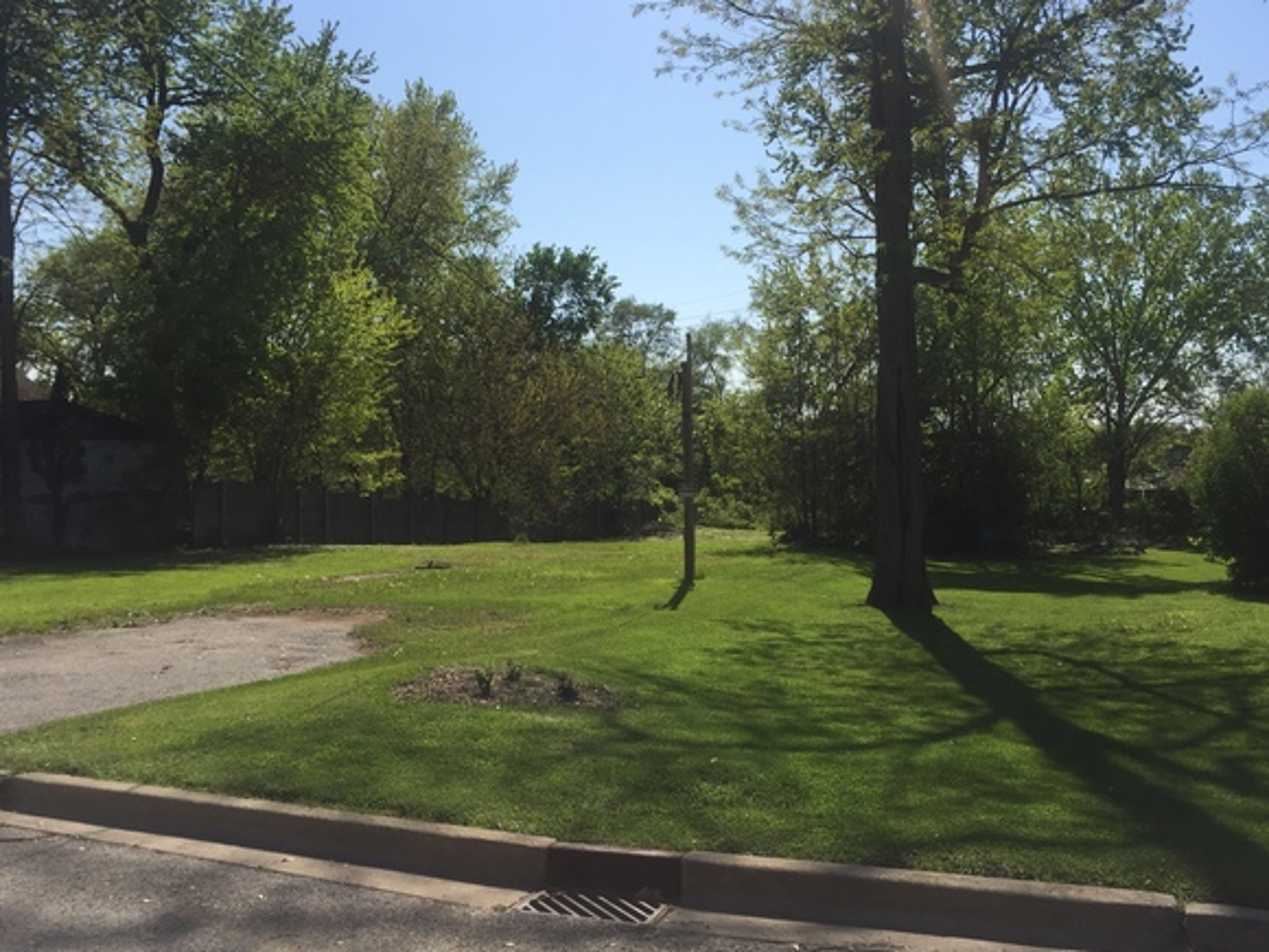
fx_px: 1173
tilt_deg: +0.4
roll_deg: -1.4
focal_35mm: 32
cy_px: 495
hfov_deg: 56.8
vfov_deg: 44.2
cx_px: 667
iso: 32
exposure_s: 1/2326
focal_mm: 4.15
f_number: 2.2
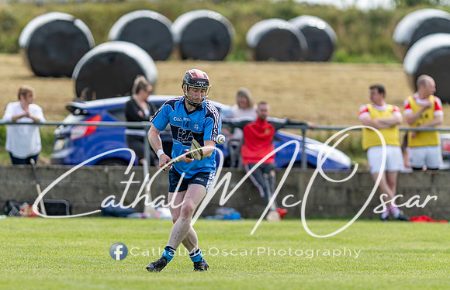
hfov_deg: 3.8
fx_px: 6840
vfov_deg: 2.4
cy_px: 162
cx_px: 186
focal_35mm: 553
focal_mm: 300
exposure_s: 1/1600
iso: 125
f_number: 2.8
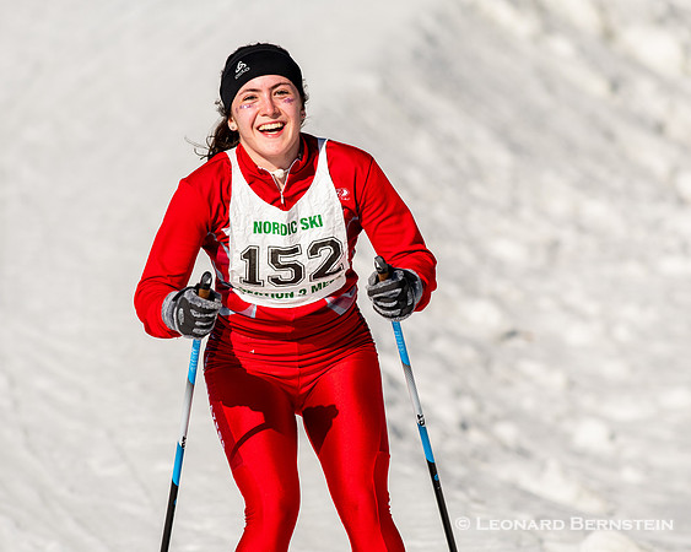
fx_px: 10361
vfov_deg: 3.1
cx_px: 318
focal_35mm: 507
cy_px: 276
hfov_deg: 3.8
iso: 400
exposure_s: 1/3200
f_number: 5.6
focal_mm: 300
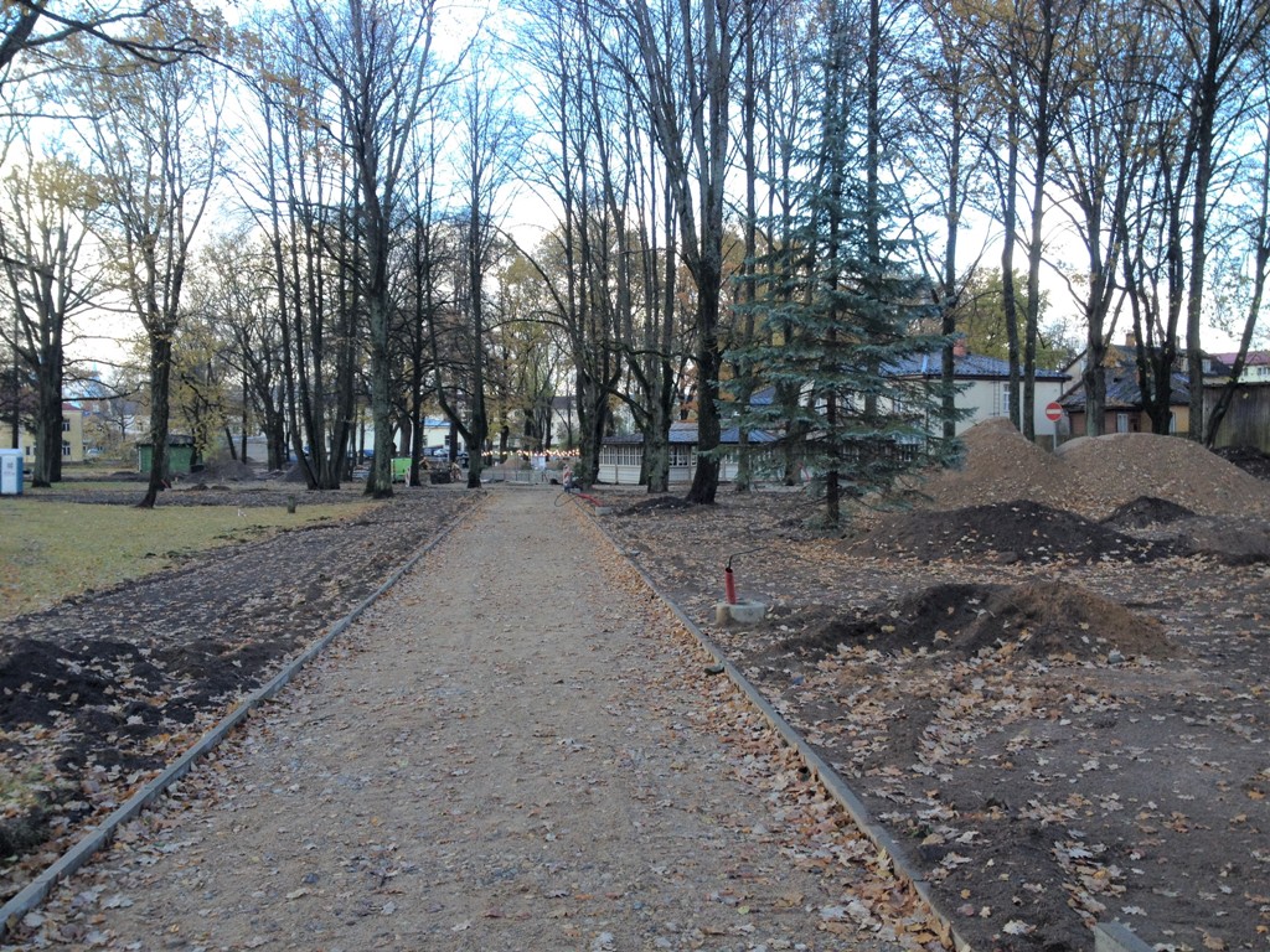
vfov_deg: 40.7
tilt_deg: -1.6
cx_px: 635
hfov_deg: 52.6
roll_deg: -1.1
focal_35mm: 35
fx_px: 1284
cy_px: 476
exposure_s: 1/140
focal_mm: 4.28
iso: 50
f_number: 2.4
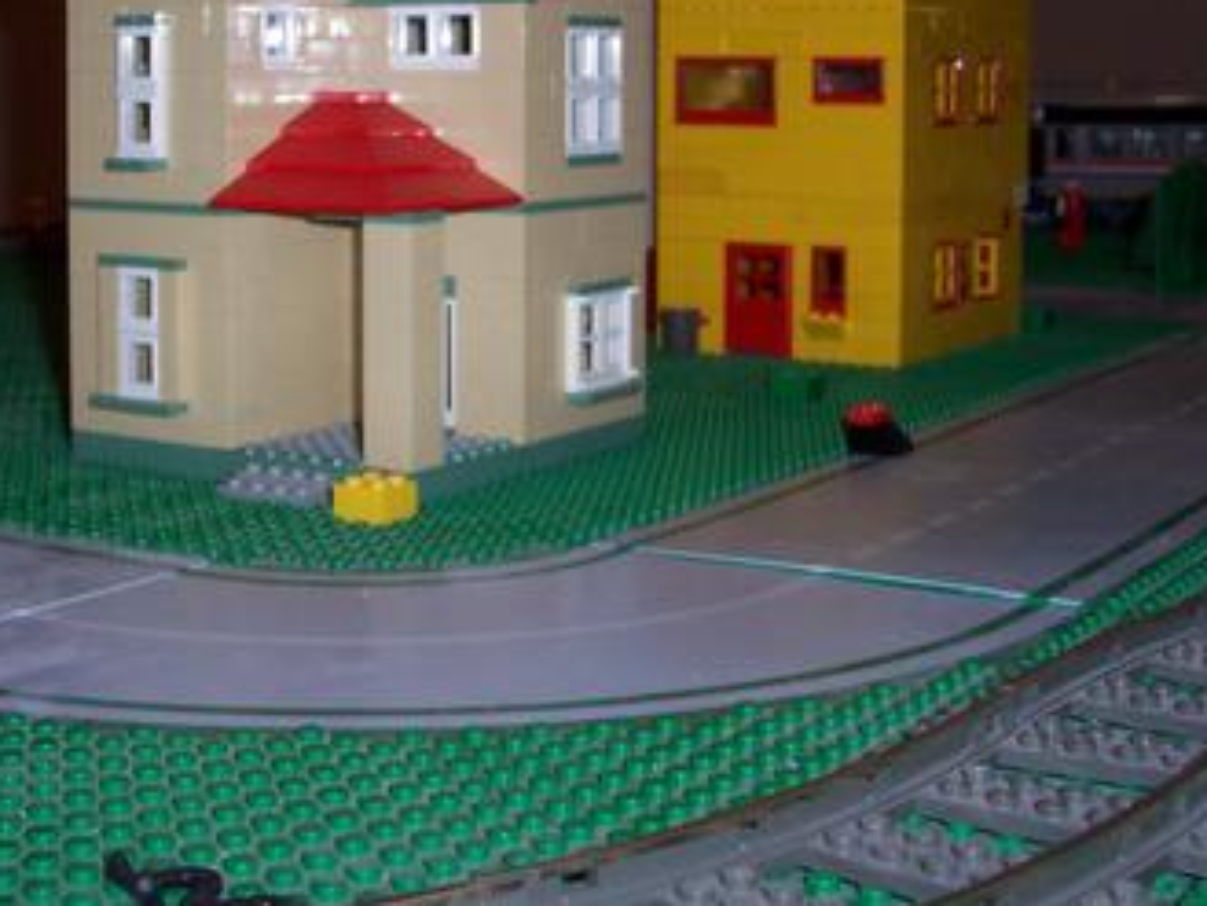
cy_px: 246
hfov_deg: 32.0
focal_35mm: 60
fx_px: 2093
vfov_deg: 24.2
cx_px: 431
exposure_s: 1/60
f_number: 2.8
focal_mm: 5.6
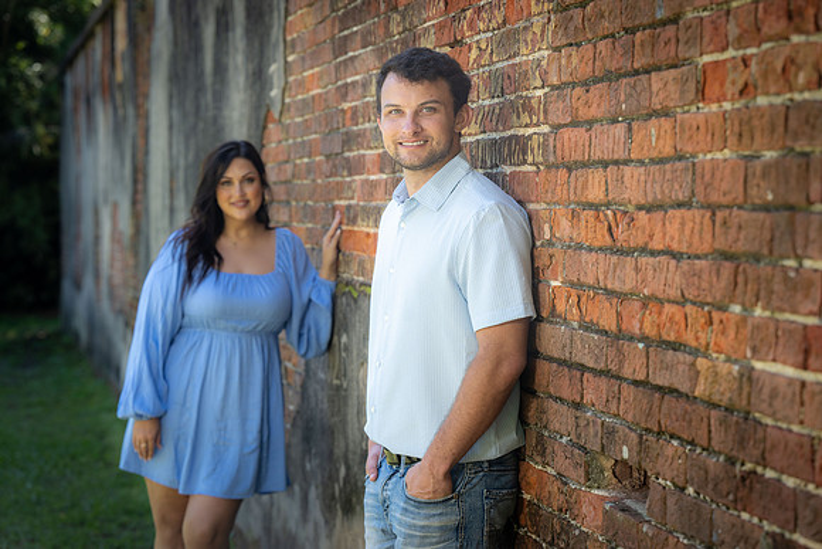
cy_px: 274
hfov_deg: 24.2
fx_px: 1918
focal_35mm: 84
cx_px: 411
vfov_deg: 16.3
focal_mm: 84
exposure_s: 1/125
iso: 100
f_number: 4.5
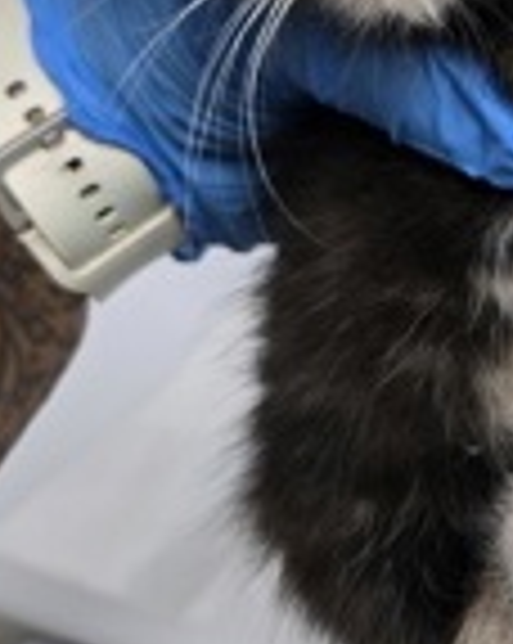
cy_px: 113
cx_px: 596
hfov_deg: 21.6
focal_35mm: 66
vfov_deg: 28.1
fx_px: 1255
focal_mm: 5.4
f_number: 1.8
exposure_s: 1/120
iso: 320
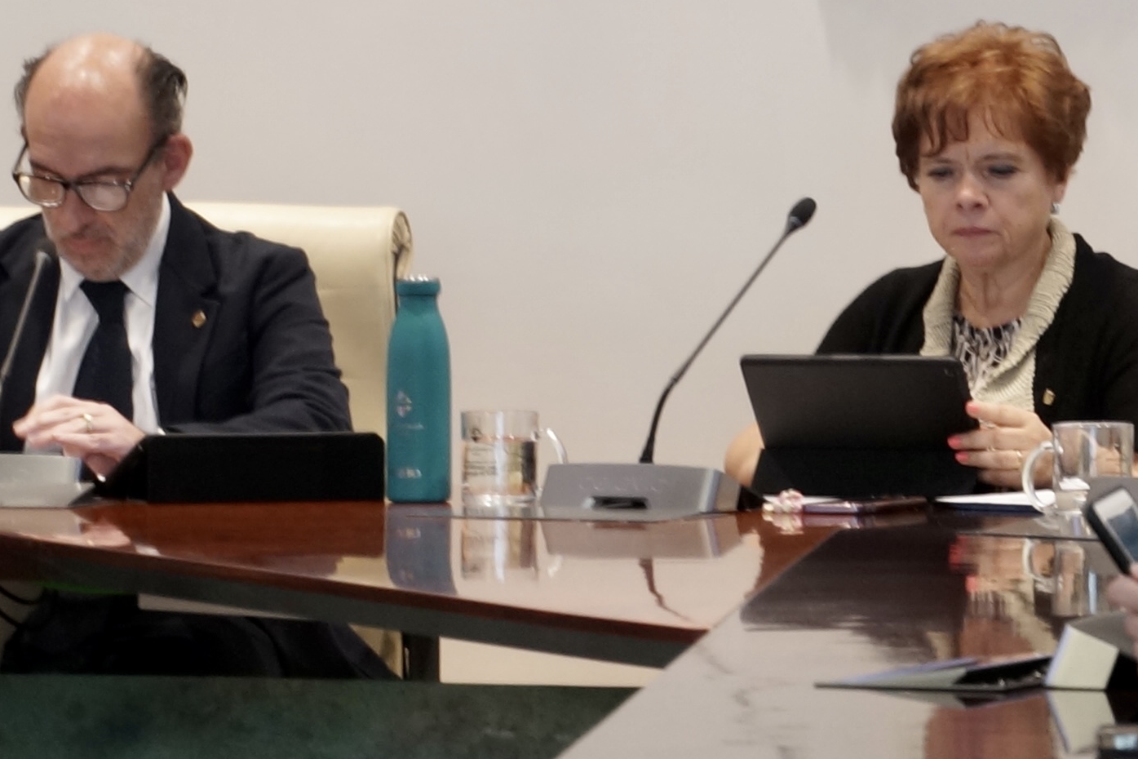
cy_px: 232
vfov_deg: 5.4
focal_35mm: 254
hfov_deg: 8.1
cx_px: 1052
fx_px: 8029
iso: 640
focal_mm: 60
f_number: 5
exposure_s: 1/8
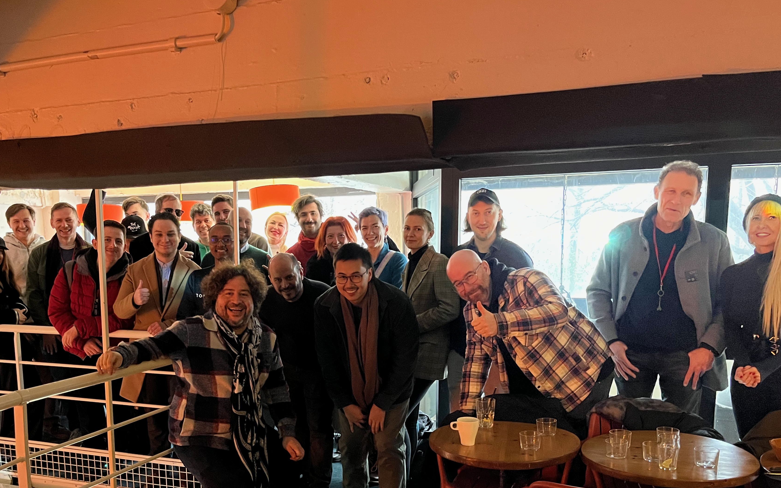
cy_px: 348
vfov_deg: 37.6
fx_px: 702
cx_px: 347
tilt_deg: -8.9
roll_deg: +0.6
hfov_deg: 58.0
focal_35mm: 33
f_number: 1.6
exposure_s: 1/38
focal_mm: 5.1
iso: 500
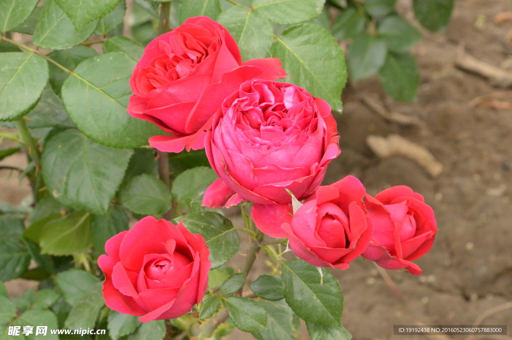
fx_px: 2878
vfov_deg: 6.8
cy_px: 170
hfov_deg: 10.2
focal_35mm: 202
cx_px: 256
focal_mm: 135
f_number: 18
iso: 2500
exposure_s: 1/250
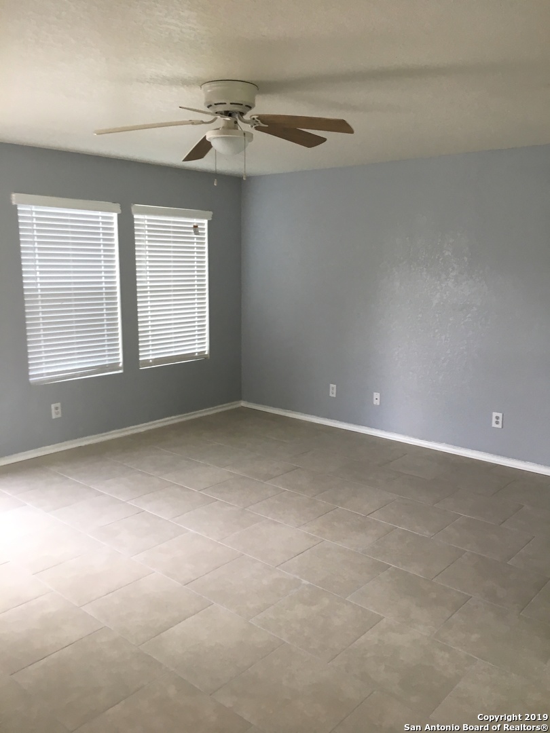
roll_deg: +0.3
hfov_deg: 48.2
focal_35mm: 29
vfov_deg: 61.7
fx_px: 614
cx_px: 275
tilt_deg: -9.2
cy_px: 366
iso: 32
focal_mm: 4.15
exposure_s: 1/40
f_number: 2.2
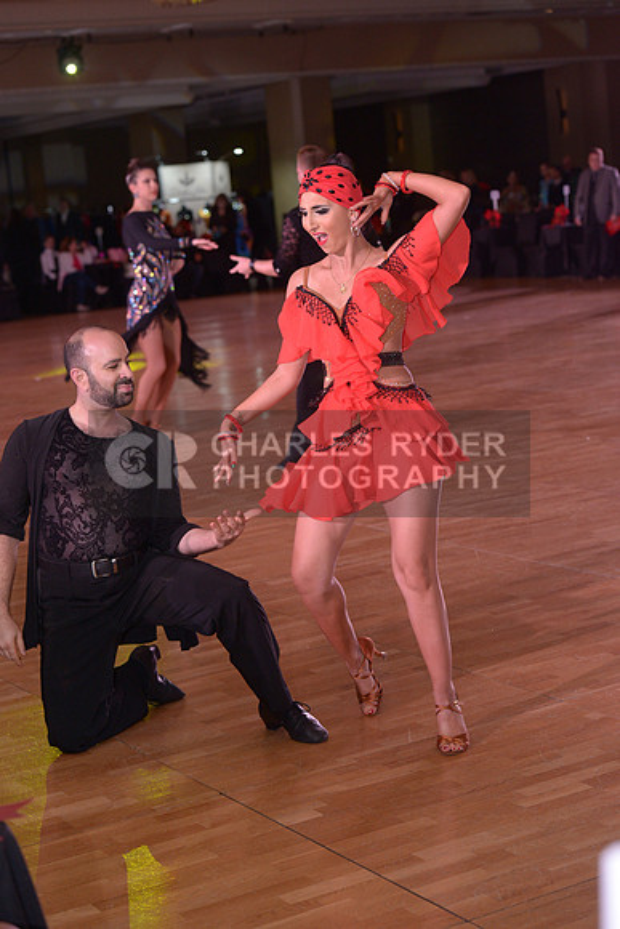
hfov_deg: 19.5
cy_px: 464
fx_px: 1807
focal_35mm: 70
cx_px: 310
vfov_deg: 28.8
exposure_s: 1/200
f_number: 5
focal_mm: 70
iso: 1250
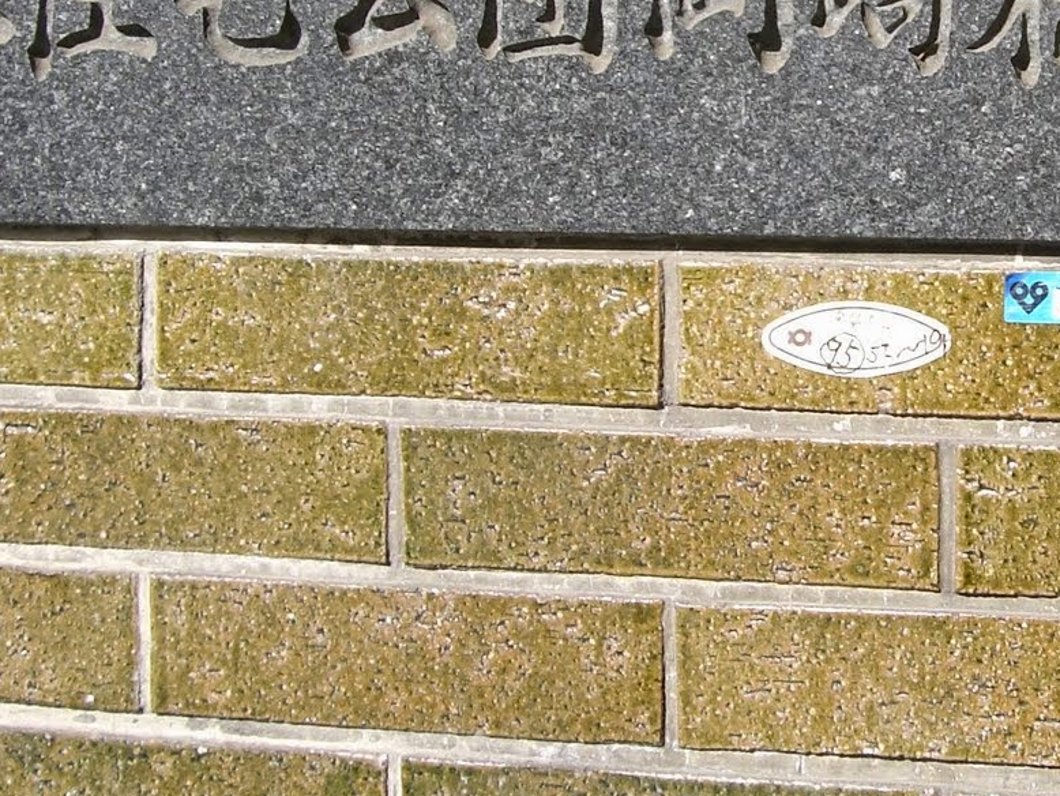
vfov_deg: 14.7
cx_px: 1001
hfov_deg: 19.2
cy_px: 172
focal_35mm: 100
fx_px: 3063
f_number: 4.3
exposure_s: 1/200
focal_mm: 6.2
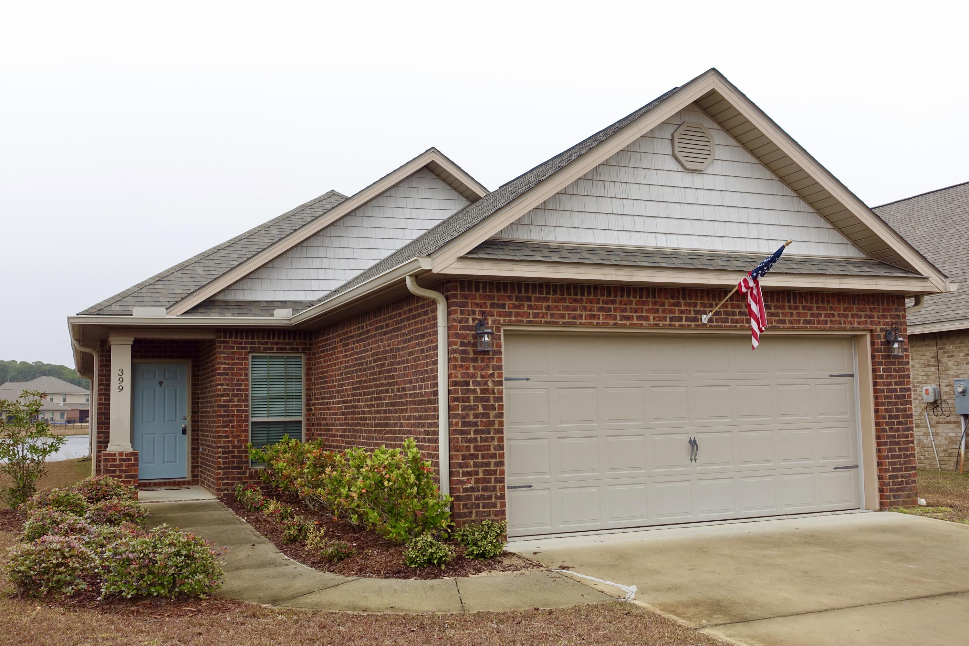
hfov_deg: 55.8
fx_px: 915
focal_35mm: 34
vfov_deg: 38.9
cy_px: 323
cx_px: 484
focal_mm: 12.64
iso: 125
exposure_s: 1/400
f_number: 4
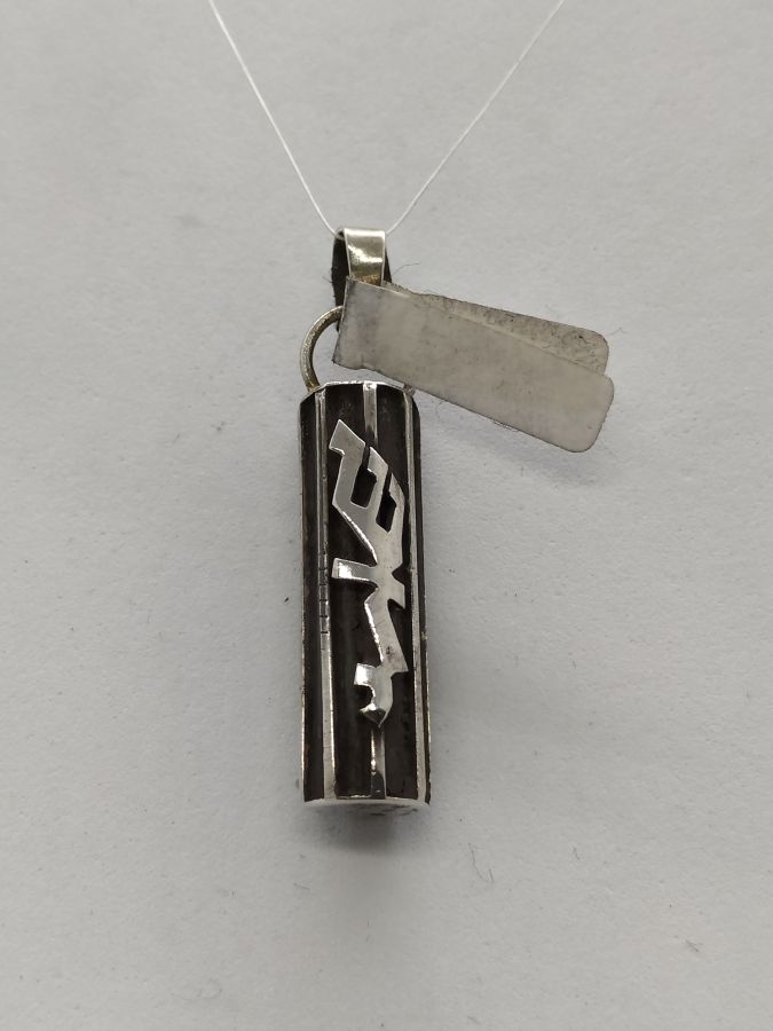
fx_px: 715
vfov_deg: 71.6
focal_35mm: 24
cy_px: 516
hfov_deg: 56.8
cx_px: 386
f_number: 1.9
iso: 100
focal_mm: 3.94
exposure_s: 1/266
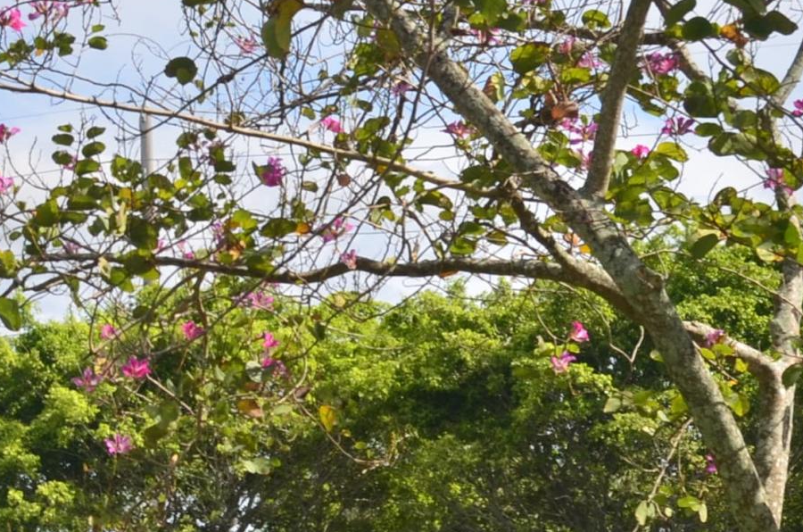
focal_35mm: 160
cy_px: 678
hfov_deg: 12.6
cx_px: -129
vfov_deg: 8.4
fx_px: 3561
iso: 100
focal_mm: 32
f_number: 11
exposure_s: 1/125
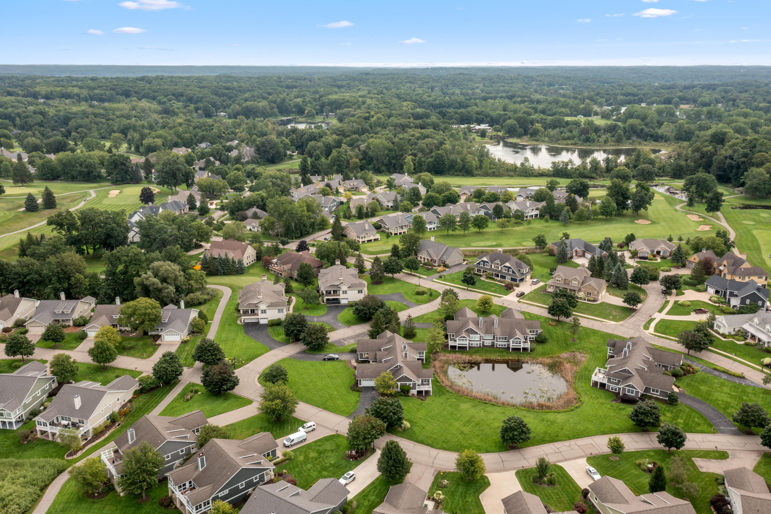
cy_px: 257
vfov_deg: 46.4
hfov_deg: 65.5
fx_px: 599
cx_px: 386
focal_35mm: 28
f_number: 8
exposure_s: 1/200
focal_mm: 10.26
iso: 100
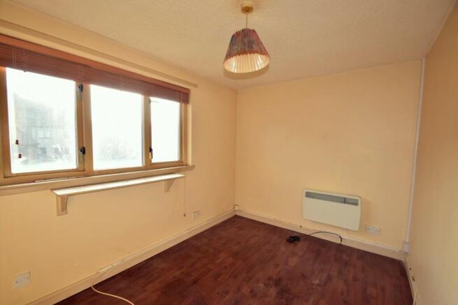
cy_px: 152
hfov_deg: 100.4
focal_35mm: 15
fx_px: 191
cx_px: 229
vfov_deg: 77.4
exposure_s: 1/60
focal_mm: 10
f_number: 5.6
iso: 100
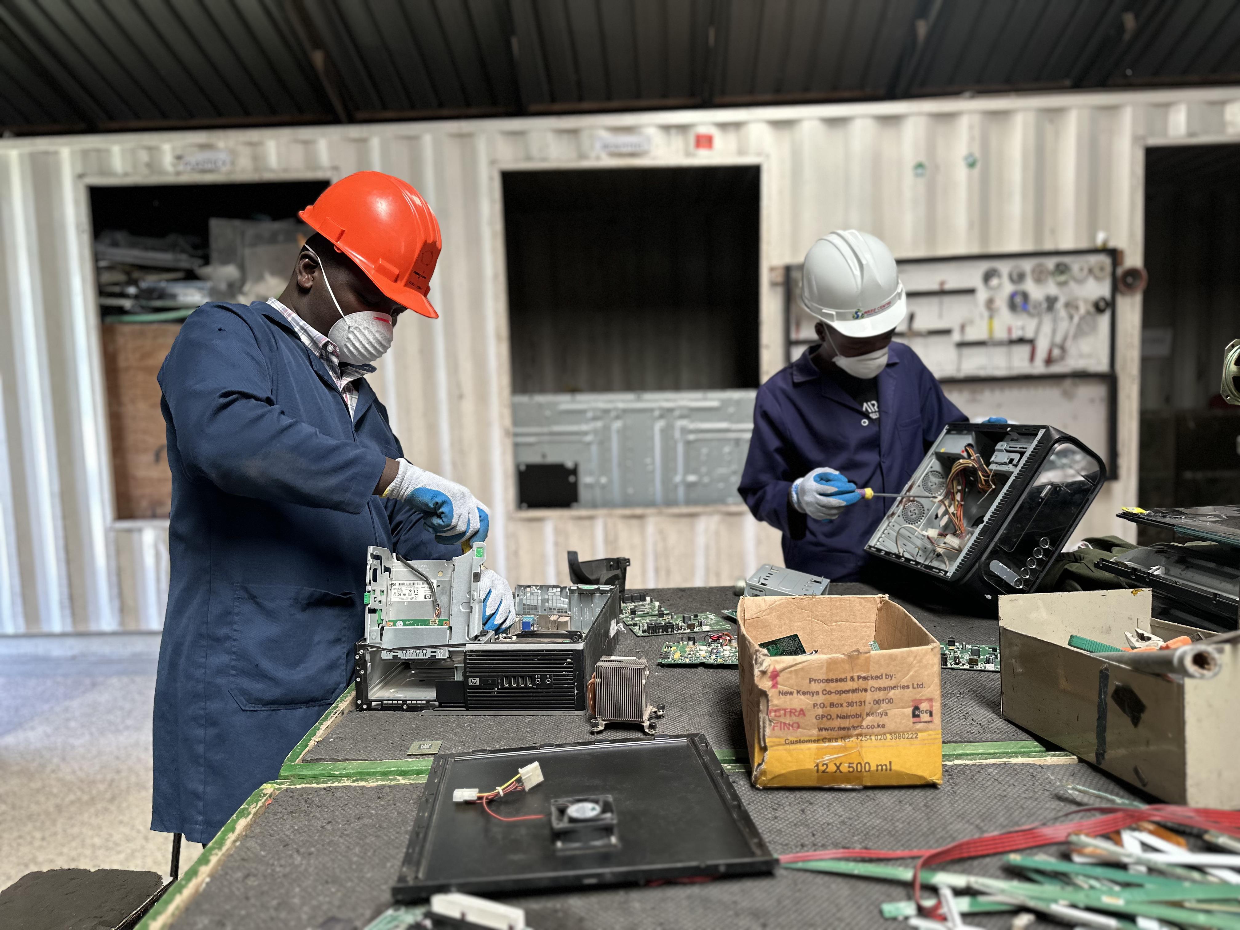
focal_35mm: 24
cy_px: 465
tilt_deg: -4.0
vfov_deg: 56.8
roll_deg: +1.8
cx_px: 620
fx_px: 860
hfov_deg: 71.6
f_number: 1.78
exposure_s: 1/121
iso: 160
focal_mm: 6.86
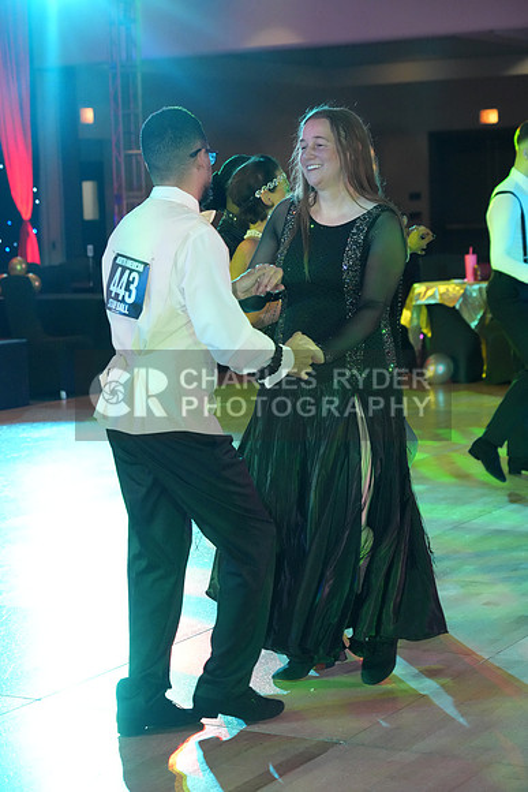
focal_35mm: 78
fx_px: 1715
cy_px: 396
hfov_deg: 17.5
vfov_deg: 26.0
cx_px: 264
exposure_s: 1/250
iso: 6400
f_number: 5
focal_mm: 78
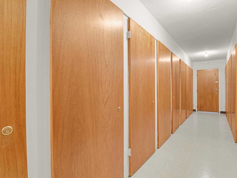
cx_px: 131
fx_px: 130
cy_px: 87
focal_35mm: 19
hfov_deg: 84.4
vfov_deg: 68.7
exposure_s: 13
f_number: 8
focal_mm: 17
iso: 250
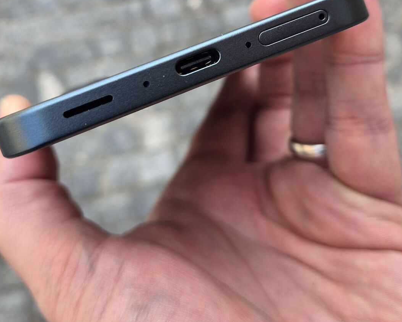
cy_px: 75
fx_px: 488
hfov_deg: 44.8
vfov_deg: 35.6
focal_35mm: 41
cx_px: 205
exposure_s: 1/922
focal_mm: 5.4
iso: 50
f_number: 1.8
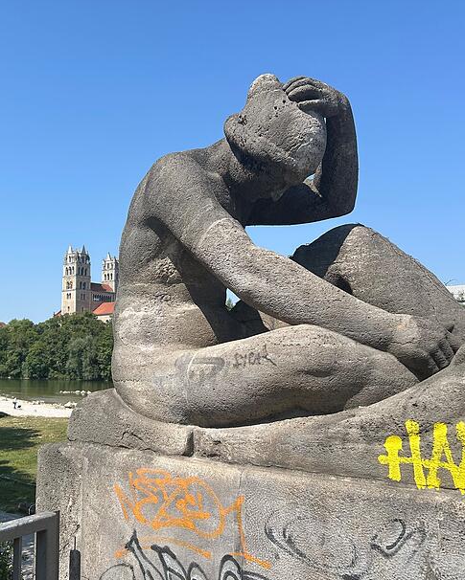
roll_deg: +0.6
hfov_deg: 42.8
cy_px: 290
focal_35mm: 34
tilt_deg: +6.2
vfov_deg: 52.8
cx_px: 158
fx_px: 585
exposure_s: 1/3831
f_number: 1.5
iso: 50
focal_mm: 5.7
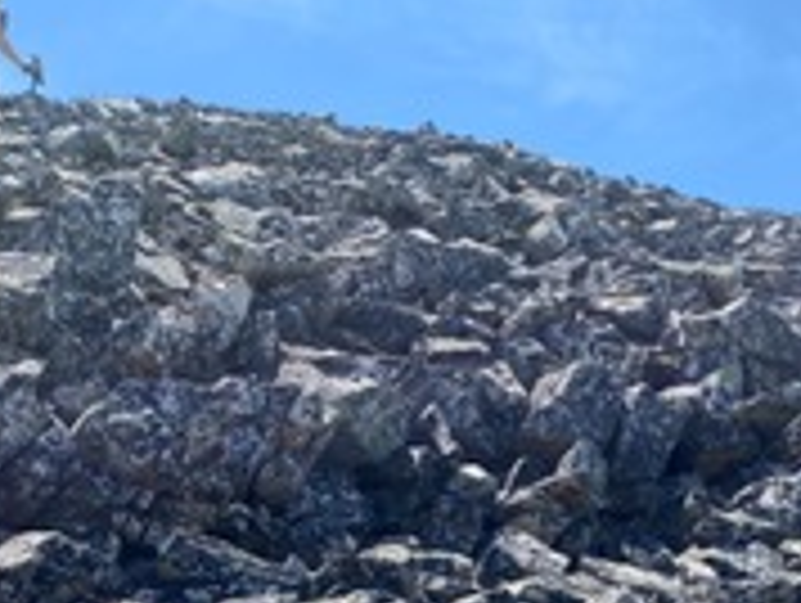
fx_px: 1691
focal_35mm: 73
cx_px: 490
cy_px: 718
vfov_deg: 19.1
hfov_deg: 26.6
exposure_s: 1/1377
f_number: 1.8
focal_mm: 4.25
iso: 32
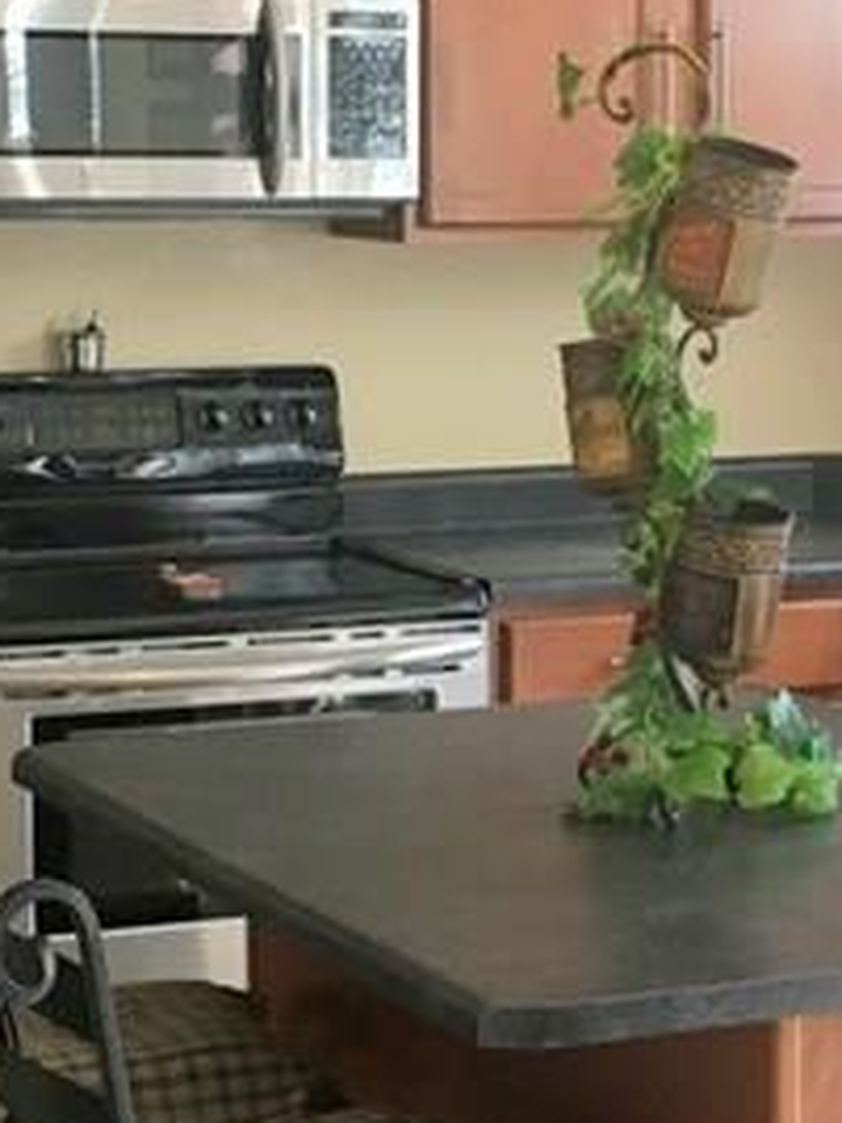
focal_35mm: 111
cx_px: 712
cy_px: 578
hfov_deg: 13.3
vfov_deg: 17.7
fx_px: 3600
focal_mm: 4.15
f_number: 2.2
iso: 32
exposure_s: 1/30
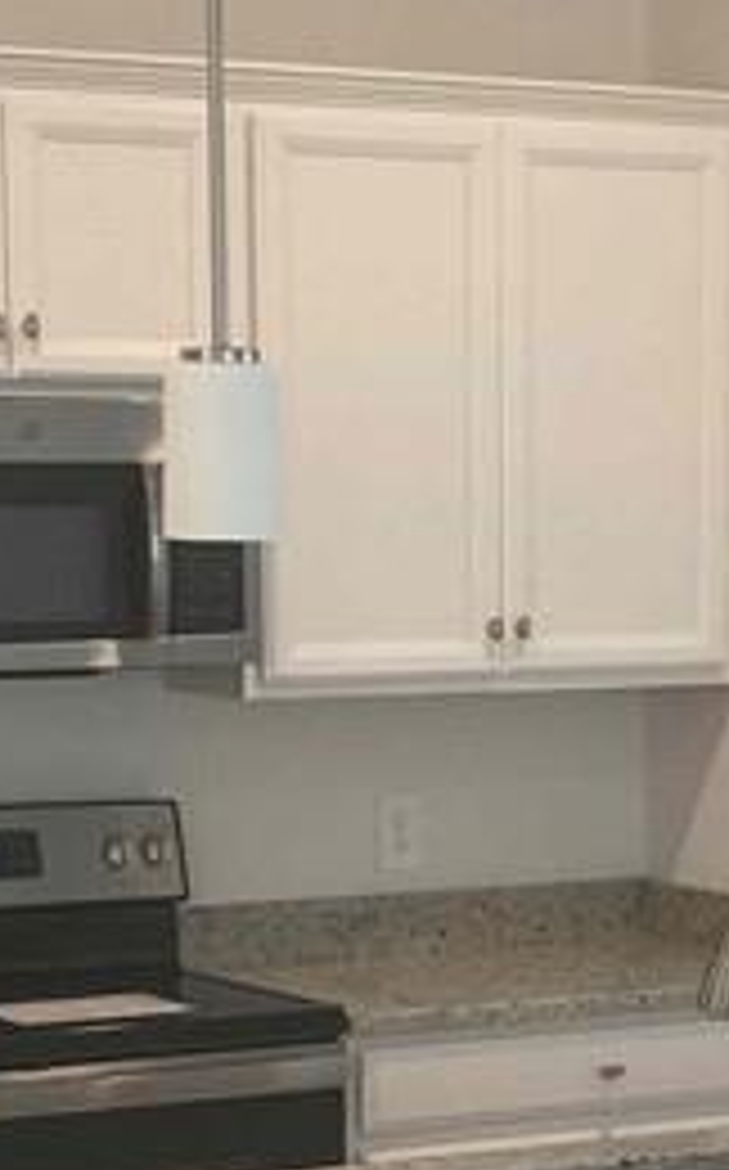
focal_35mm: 117
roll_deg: +0.2
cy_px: 1040
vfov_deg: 17.6
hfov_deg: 11.2
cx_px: 518
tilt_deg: -7.9
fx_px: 3727
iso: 50
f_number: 1.8
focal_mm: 3.99
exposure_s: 1/60
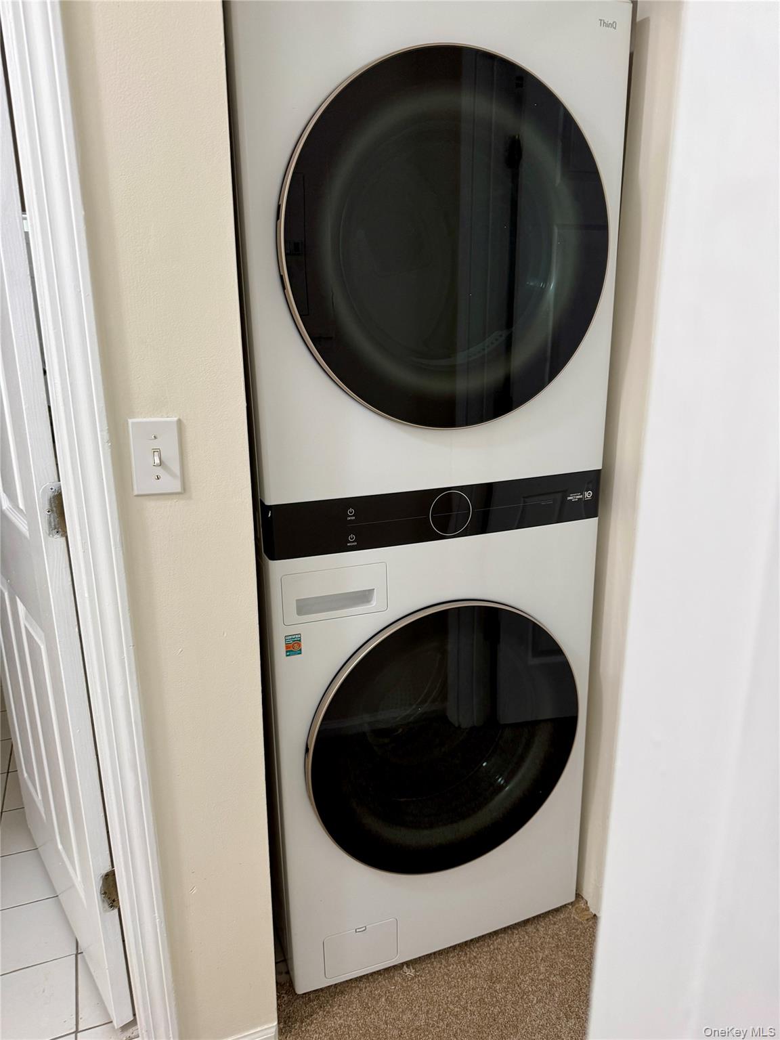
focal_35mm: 24
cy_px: 520
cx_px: 390
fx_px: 721
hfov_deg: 56.8
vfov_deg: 71.6
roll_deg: +1.5
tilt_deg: -15.8
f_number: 1.78
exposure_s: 1/60
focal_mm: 6.76
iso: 160
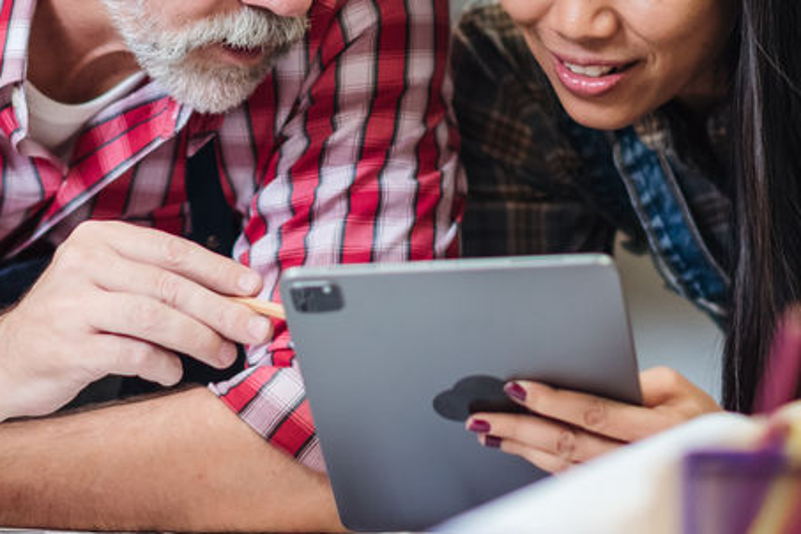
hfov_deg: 8.6
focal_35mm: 240
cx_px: 292
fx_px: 5340
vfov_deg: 5.7
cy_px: 133
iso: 400
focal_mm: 85
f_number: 2
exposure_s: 1/250
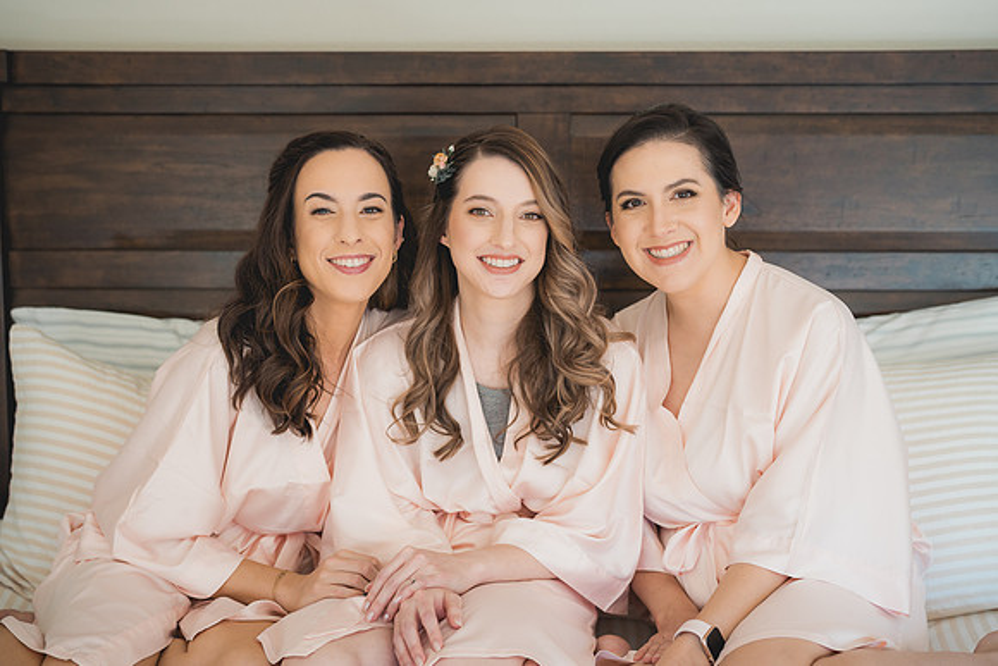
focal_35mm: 50
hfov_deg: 39.4
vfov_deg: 26.9
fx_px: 1393
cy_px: 333
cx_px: 499
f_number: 2.5
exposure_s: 1/160
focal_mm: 50
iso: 400
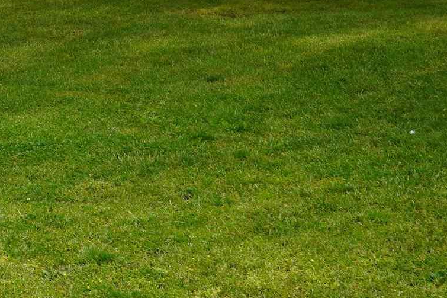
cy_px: -119
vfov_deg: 11.4
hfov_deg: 15.8
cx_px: -276
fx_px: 1440
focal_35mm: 116
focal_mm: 19
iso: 100
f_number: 9
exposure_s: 1/125
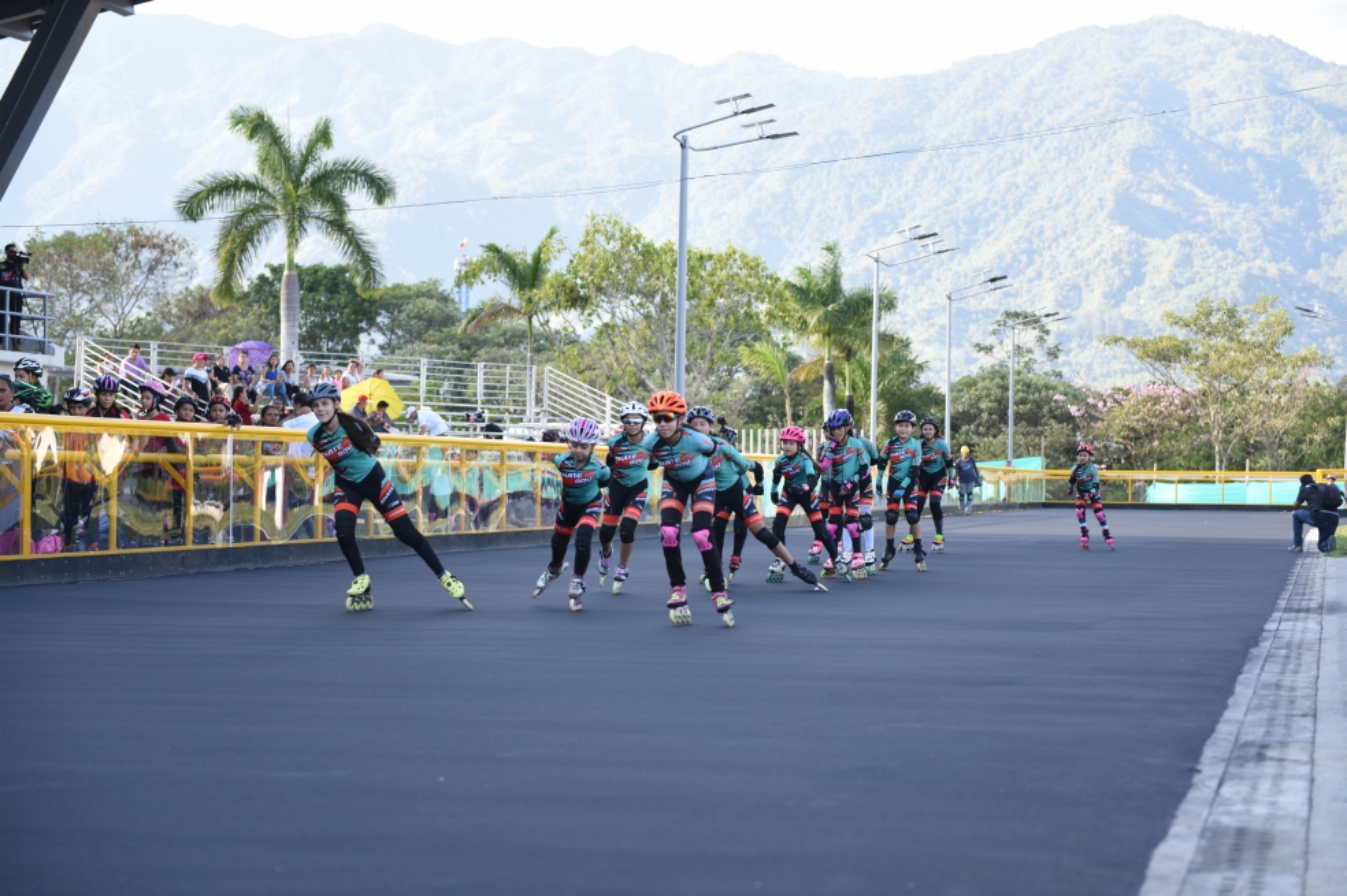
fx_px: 2618
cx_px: 674
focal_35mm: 70
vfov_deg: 19.4
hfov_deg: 28.9
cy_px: 448
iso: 200
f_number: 2.8
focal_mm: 70
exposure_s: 1/400
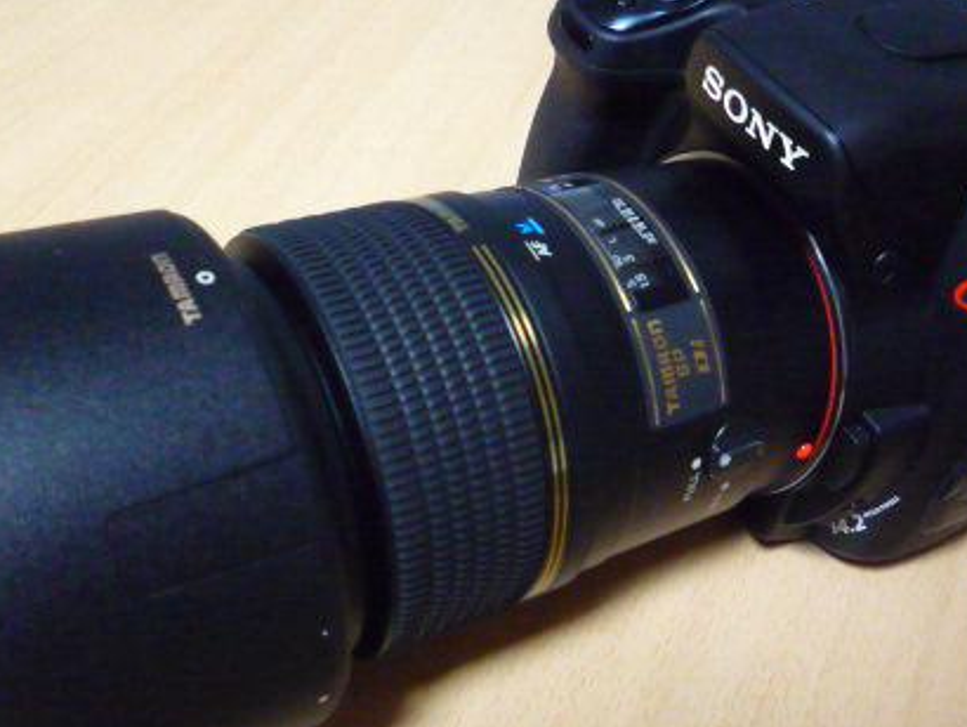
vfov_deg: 36.7
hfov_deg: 47.7
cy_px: 446
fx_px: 1090
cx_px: 542
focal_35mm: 39
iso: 800
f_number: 2.8
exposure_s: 1/20
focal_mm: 4.4
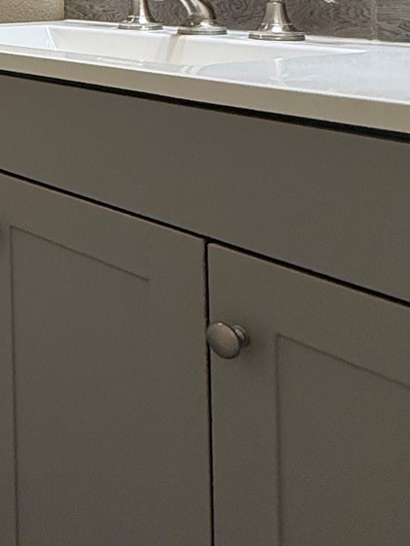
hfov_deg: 21.1
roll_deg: +1.5
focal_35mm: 51
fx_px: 805
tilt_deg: +0.8
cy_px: -32
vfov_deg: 33.4
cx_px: -293
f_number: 2.2
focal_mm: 2.22
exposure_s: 1/60
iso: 250
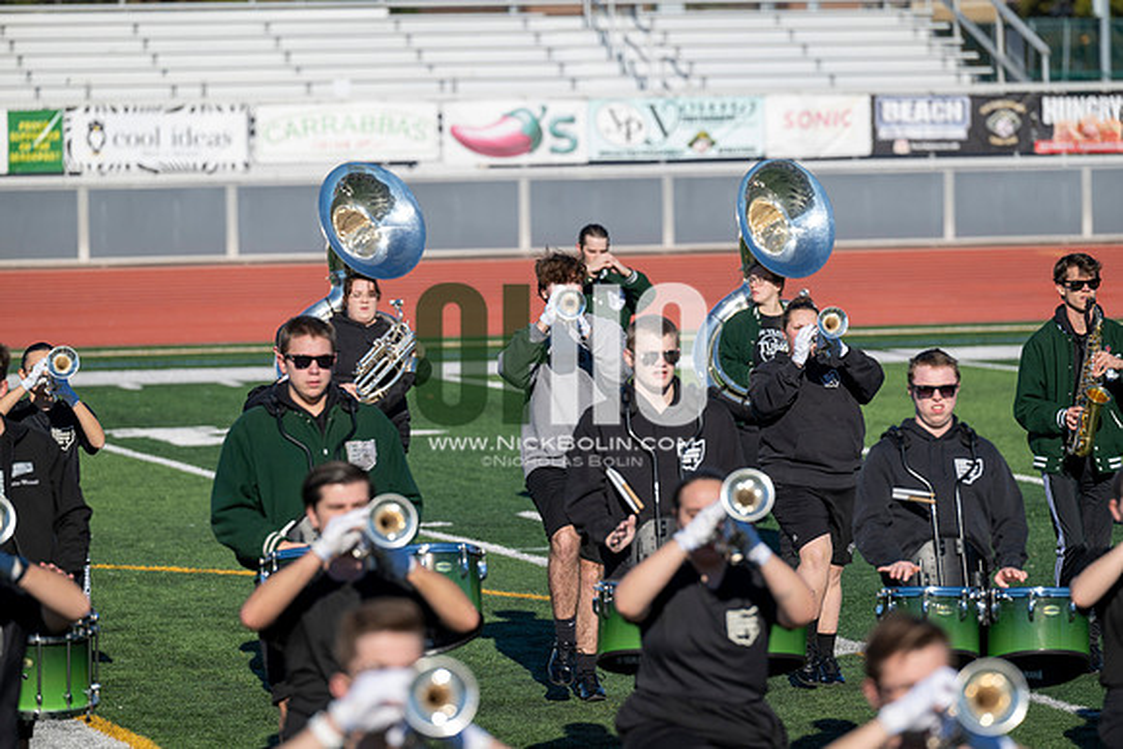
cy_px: 374
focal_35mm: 200
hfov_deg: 10.3
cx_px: 562
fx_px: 6240
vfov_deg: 6.9
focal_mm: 200
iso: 160
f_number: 4
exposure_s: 1/2000
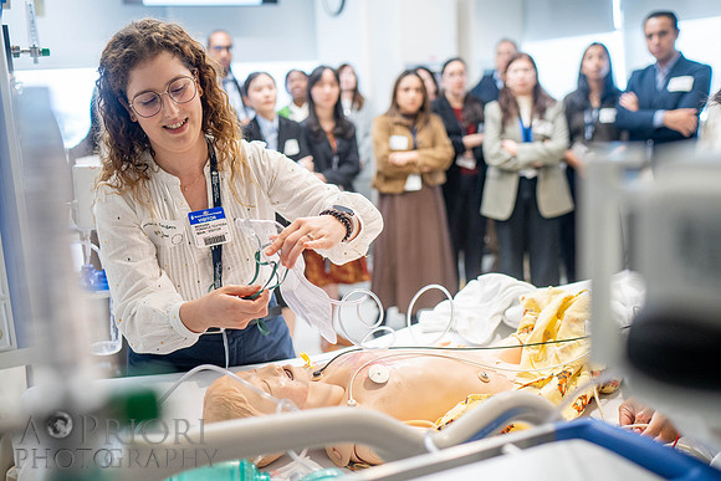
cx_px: 334
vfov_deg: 35.4
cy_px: 258
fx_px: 754
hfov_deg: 51.1
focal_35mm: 38
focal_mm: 35
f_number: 2
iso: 1000
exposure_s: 1/320
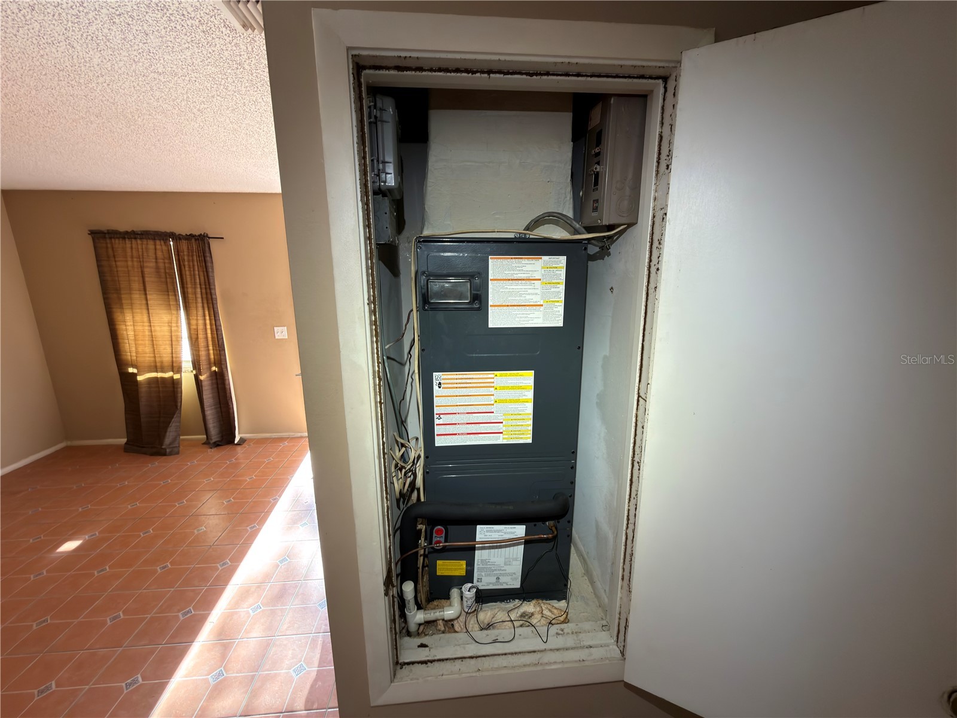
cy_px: 359
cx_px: 478
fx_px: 387
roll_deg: -0.1
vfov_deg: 85.7
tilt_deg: -11.2
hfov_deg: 102.1
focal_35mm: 14
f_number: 2.2
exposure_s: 1/33
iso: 64
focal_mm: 2.22
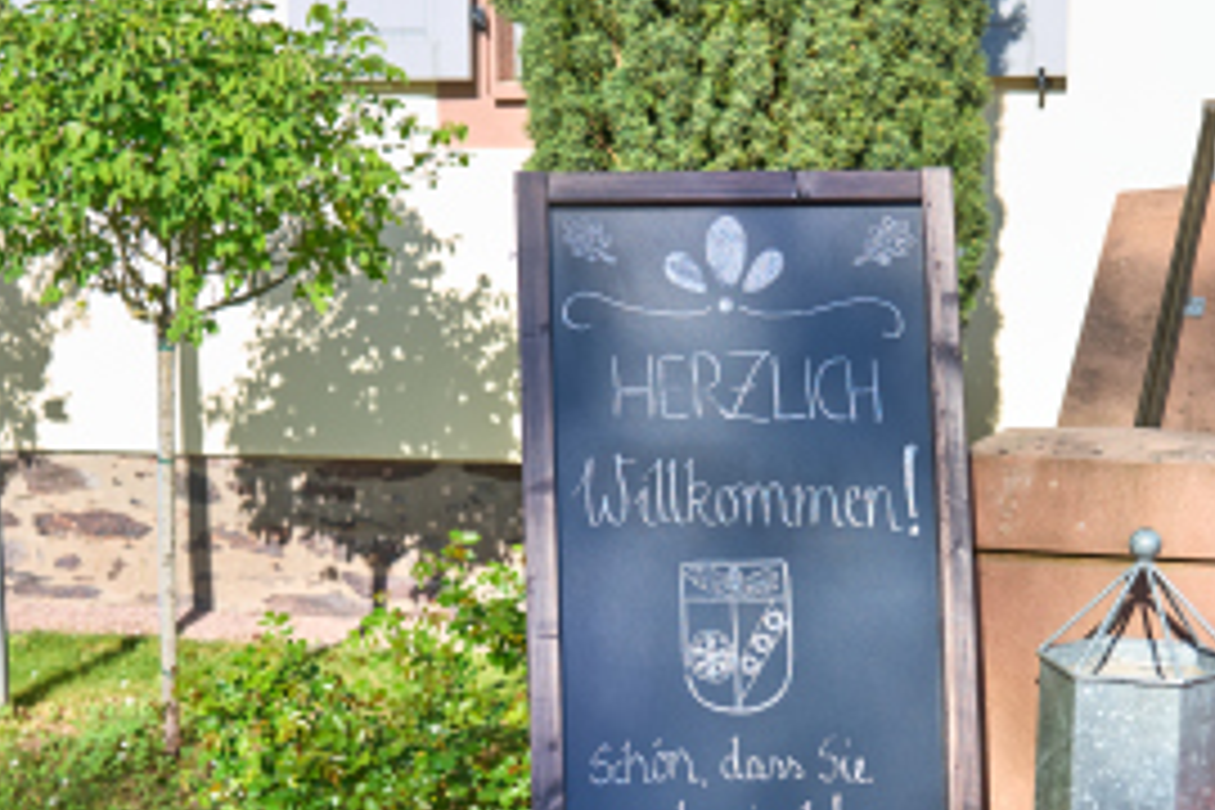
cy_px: 592
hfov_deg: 31.3
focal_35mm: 64
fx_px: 2160
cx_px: 740
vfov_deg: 21.1
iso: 125
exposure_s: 1/400
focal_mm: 30
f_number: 4
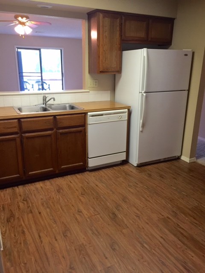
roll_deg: -1.1
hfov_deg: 48.2
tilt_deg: -15.2
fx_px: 229
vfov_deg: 61.7
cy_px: 136
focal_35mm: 29
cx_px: 102
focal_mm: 4.15
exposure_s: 1/30
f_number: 2.2
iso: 50
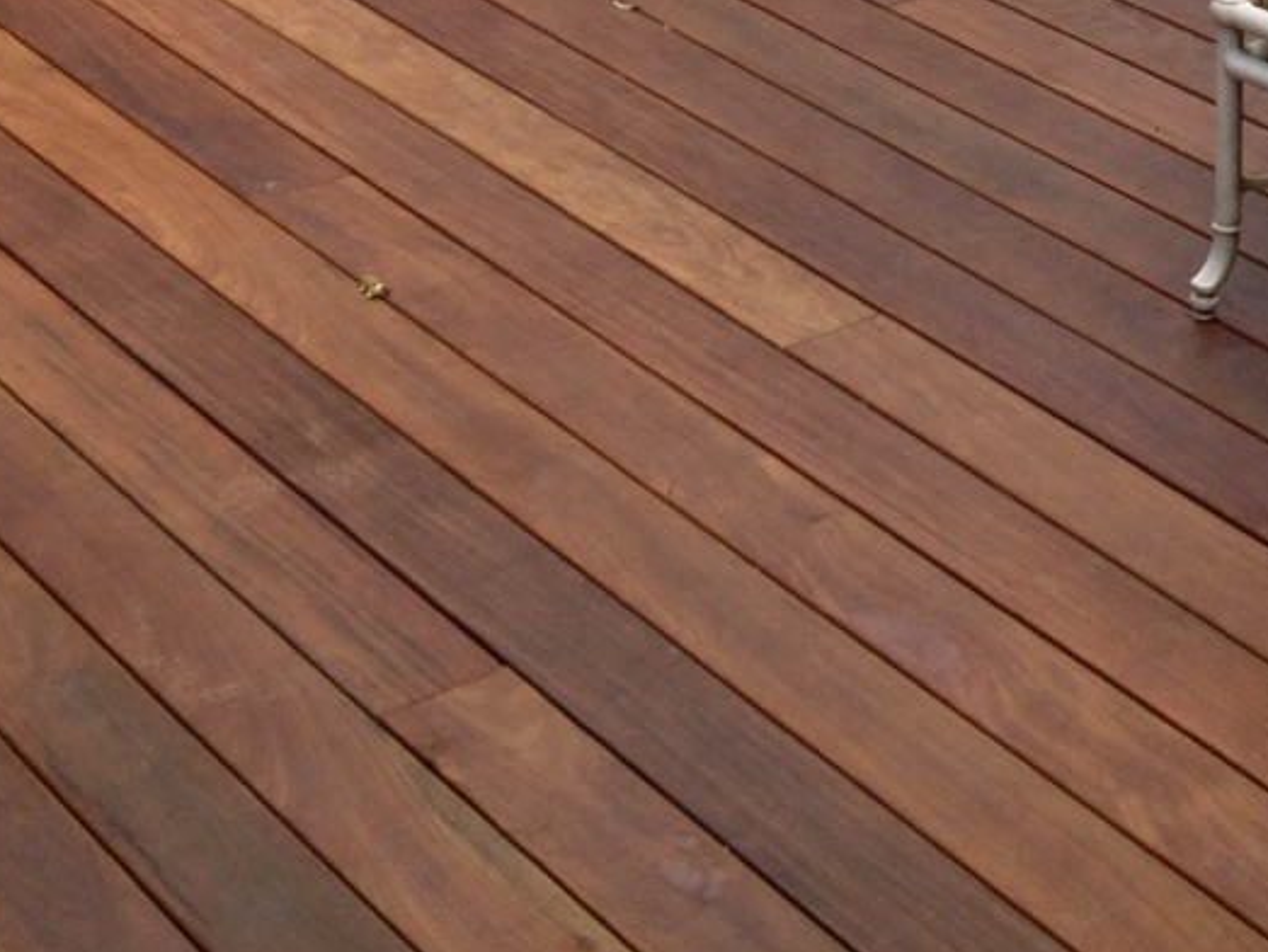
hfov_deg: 17.9
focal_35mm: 107
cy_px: -417
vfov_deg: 13.2
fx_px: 3922
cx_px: 1285
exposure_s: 1/657
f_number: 2.4
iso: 64
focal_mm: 4.28
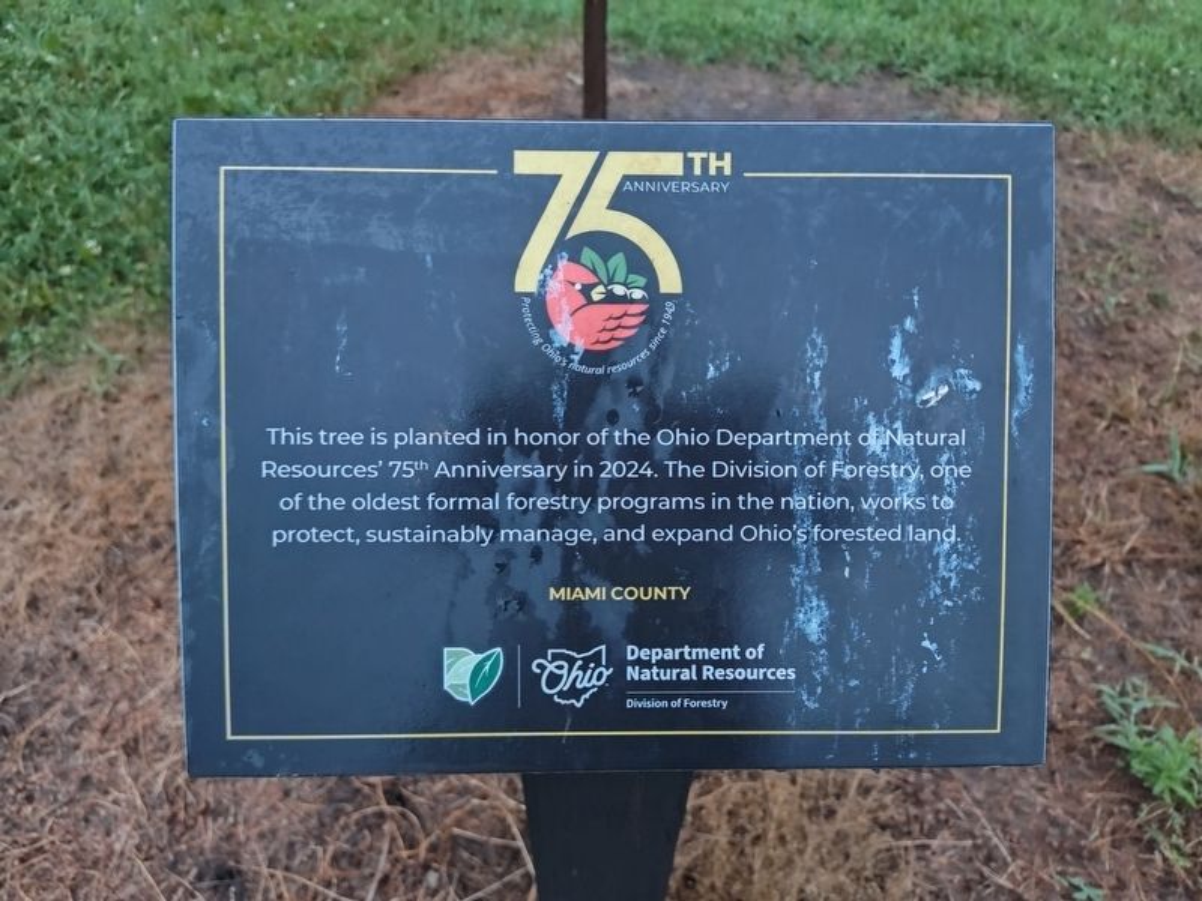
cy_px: 450
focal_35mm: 23
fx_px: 799
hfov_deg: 73.9
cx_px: 601
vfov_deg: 58.9
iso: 900
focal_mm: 5.56
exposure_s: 1/15.2
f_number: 1.8
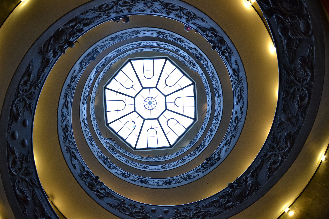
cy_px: 110
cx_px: 164
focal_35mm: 16
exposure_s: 1/40
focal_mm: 10.5
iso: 800
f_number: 4.5
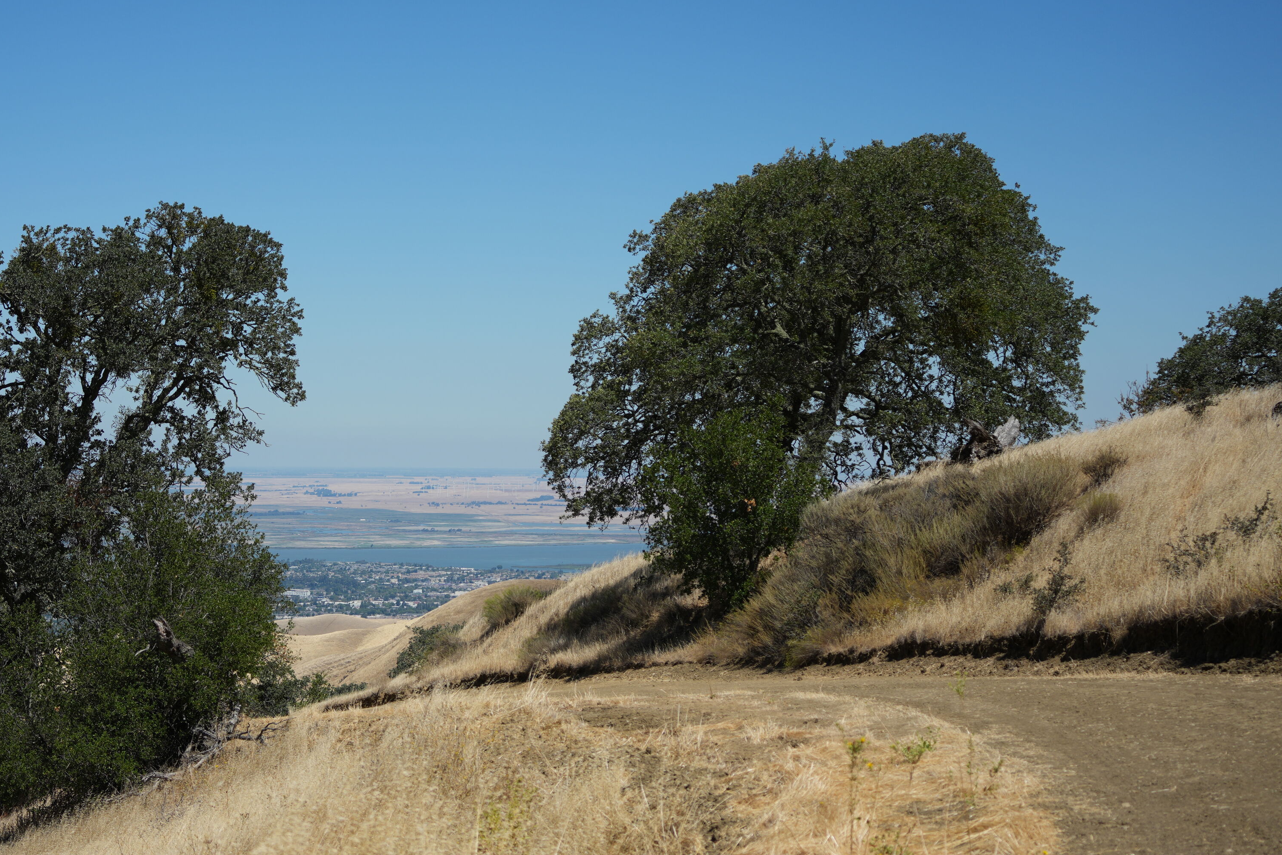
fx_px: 2564
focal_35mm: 72
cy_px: 489
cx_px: 406
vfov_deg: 18.9
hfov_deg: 27.9
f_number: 4.5
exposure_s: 1/1250
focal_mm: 50
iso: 100
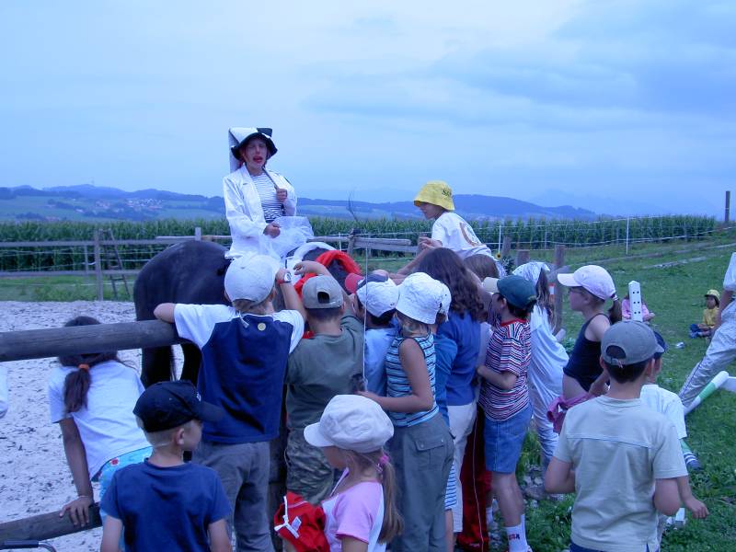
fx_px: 829
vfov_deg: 36.8
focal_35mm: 39
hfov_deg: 47.9
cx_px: 368
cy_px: 276
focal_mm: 8
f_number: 4.7
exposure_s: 1/500
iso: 100
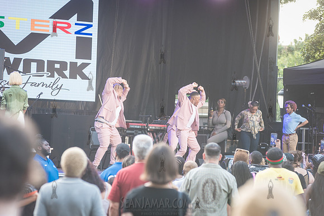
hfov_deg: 12.1
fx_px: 1530
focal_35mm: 170
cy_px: 108
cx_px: 162
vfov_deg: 8.1
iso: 1000
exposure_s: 1/320
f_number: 5
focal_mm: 170
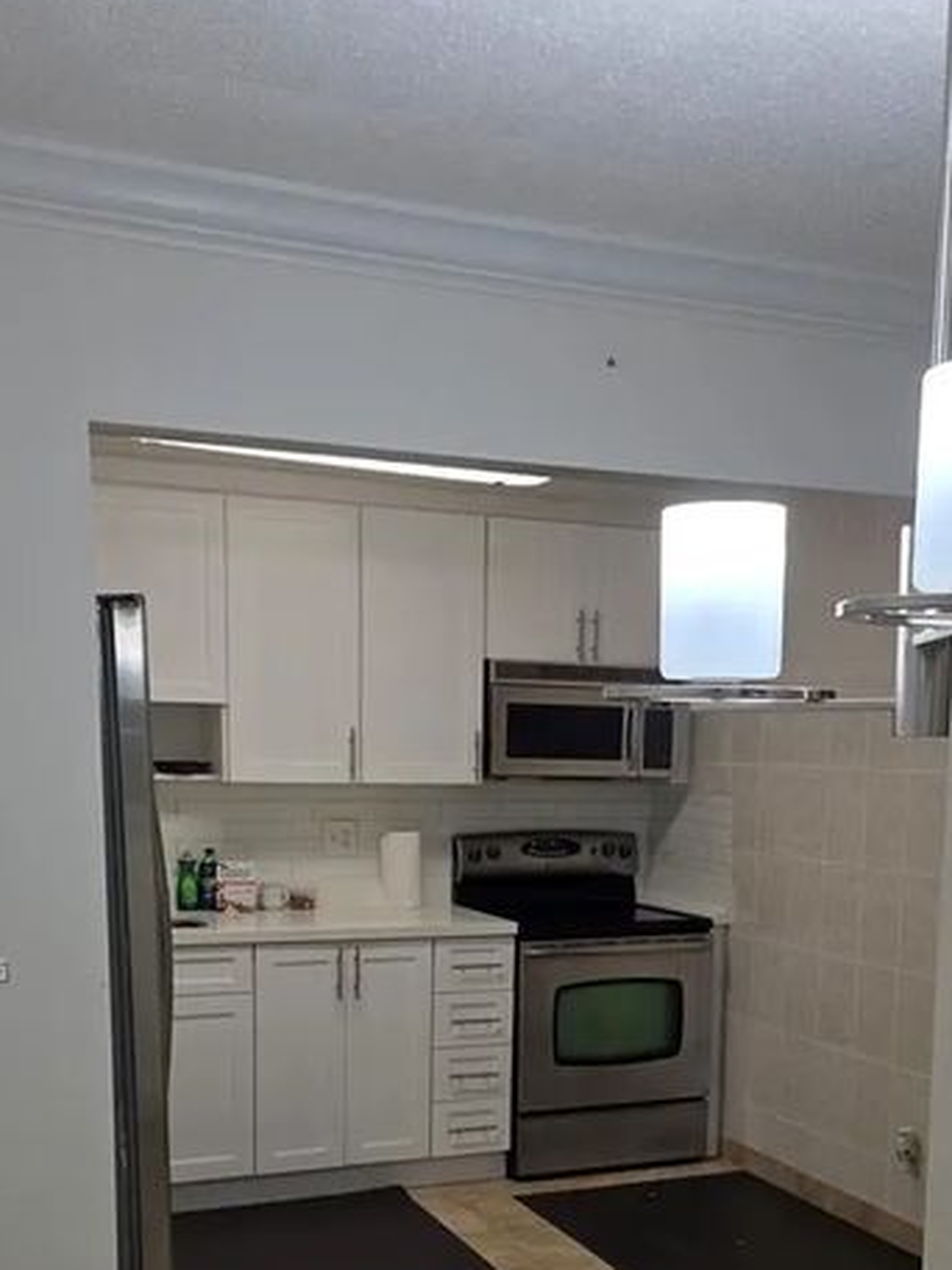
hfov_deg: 33.6
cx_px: 532
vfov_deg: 42.3
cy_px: 973
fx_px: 1577
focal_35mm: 43
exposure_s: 1/120
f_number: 1.7
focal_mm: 6.3
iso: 32
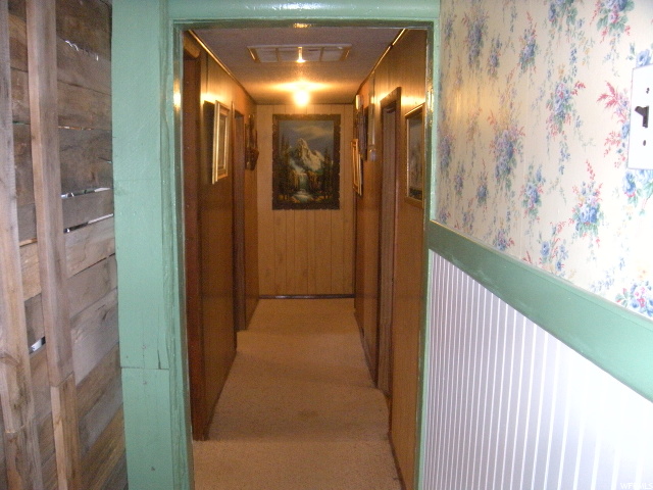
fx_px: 660
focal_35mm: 35
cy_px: 245
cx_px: 326
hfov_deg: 52.6
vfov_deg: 40.7
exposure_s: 1/30
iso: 400
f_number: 3.8
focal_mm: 5.9
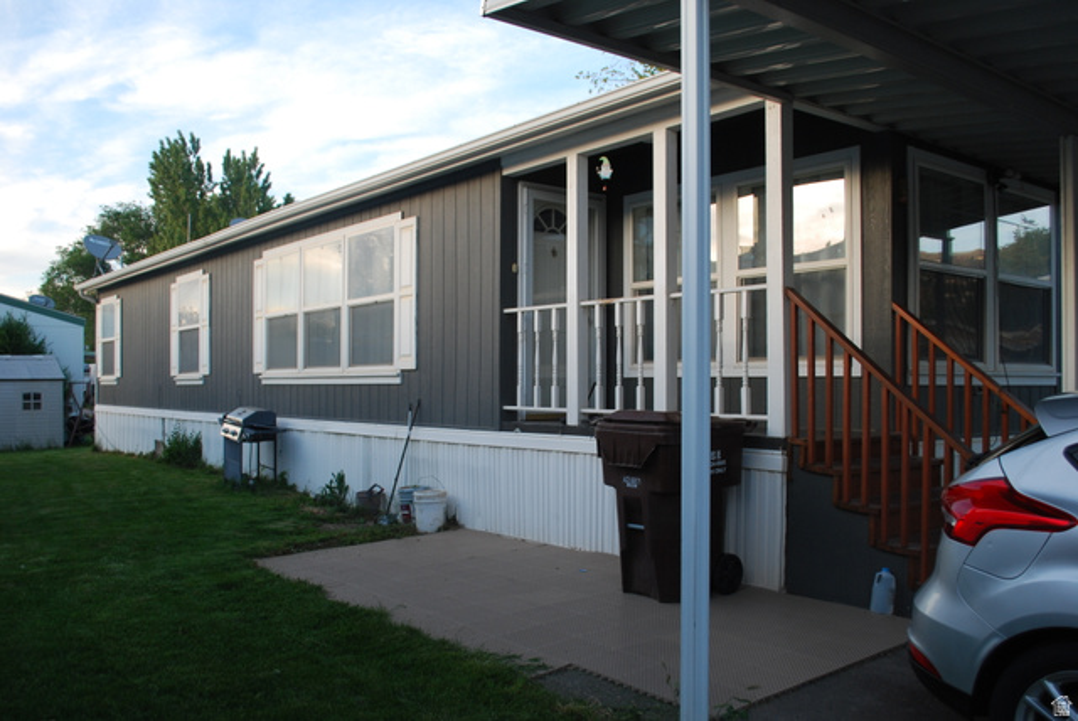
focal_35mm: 33
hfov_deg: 57.2
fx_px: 989
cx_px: 539
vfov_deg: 40.0
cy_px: 360
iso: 200
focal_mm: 22
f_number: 5
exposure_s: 1/100
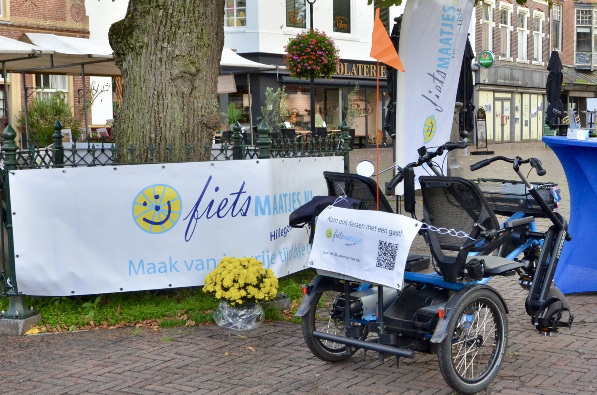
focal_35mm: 57
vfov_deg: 23.7
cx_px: 433
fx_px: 943
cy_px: 197
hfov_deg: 34.5
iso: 1000
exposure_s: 1/250
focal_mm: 24
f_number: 8
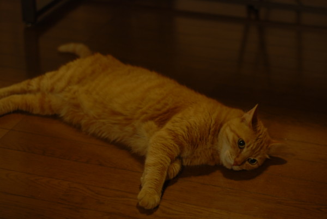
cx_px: 164
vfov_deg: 18.2
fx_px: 682
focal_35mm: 75
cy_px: 110
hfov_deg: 27.0
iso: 100
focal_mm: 50
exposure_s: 1/15
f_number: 2.2
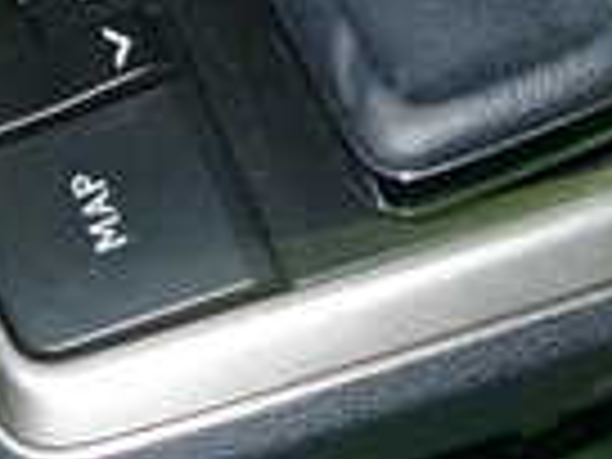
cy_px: 320
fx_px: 1945
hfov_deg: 17.9
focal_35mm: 110
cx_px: 360
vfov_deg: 13.4
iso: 250
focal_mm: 4.5
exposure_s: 1/30
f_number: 5.6
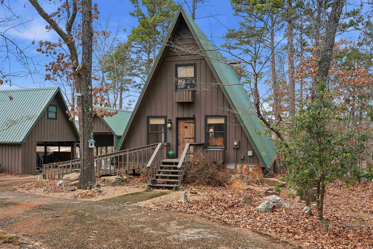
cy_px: 124
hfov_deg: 58.7
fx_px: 332
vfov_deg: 41.2
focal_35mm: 32
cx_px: 186
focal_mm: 32
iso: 250
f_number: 8
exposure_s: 1/250
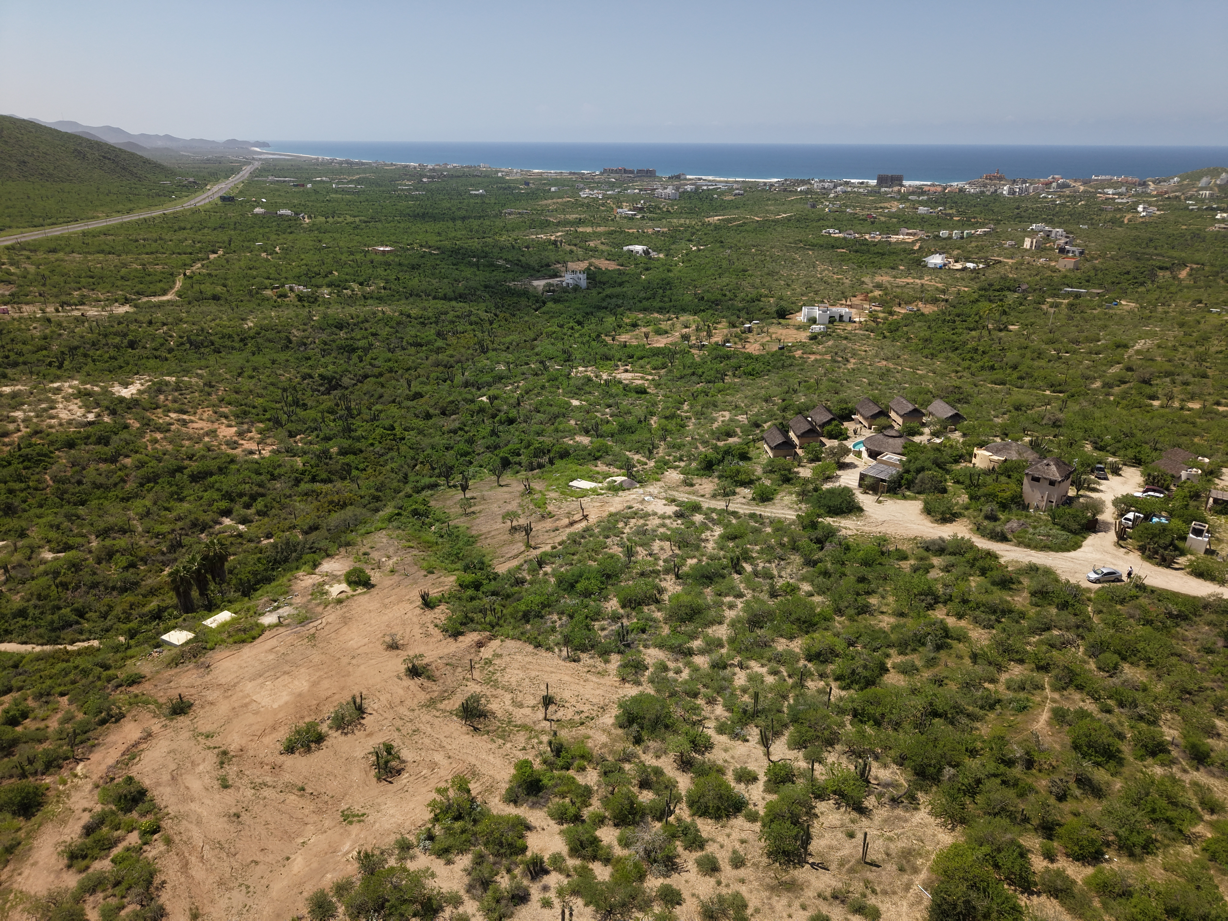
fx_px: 851
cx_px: 614
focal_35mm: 24
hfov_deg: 71.6
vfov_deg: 56.8
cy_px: 460
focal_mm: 8.67
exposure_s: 1/30
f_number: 1.8
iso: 100
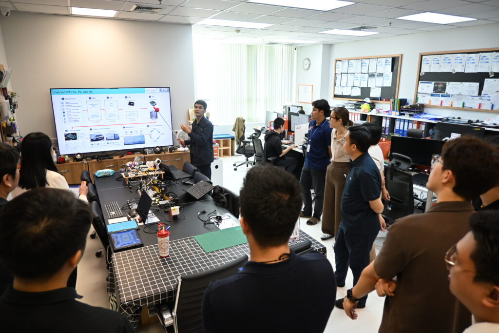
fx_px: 333
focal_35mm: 24
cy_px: 166
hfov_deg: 73.7
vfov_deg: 53.1
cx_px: 250
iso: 1000
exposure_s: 1/125
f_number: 3.5
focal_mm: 16
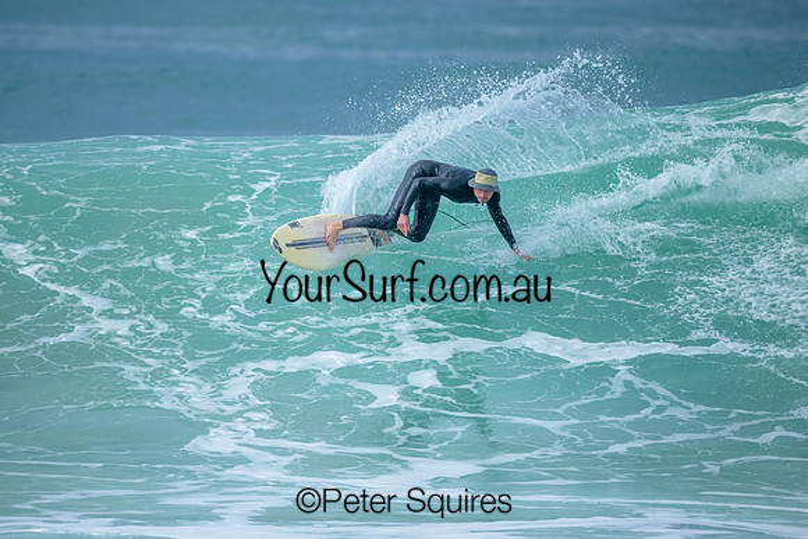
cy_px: 260
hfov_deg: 2.5
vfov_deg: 1.7
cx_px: 390
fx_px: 18572
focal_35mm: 827
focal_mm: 800
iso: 360
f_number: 6.3
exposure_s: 1/2000
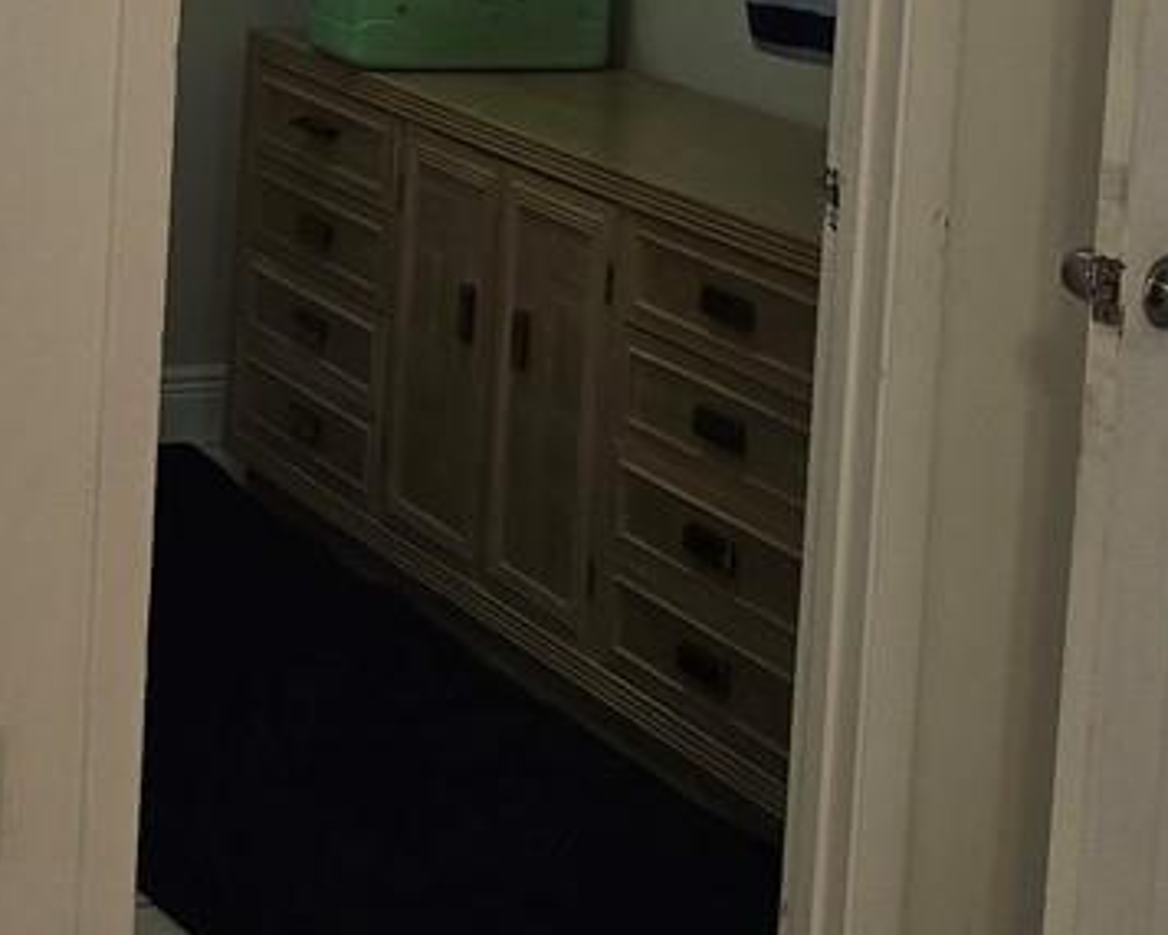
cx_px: 157
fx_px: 3492
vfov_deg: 14.7
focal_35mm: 101
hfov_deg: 18.7
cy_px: -220
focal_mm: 6.3
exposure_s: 1/60
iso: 40
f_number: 1.7
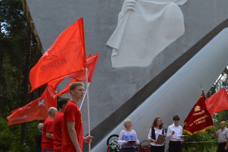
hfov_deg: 26.1
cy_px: 55
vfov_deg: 18.6
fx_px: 462
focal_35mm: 73
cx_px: 235
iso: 100
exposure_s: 1/200
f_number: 7.1
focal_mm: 22
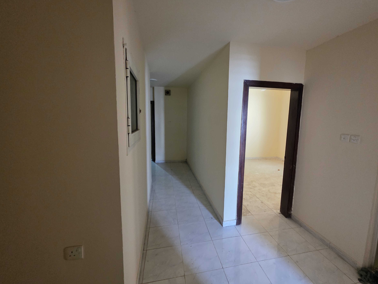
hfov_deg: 101.9
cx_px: 202
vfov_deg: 85.6
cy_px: 137
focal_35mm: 14
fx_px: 153
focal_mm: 2.2
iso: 500
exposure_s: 1/50
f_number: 1.9
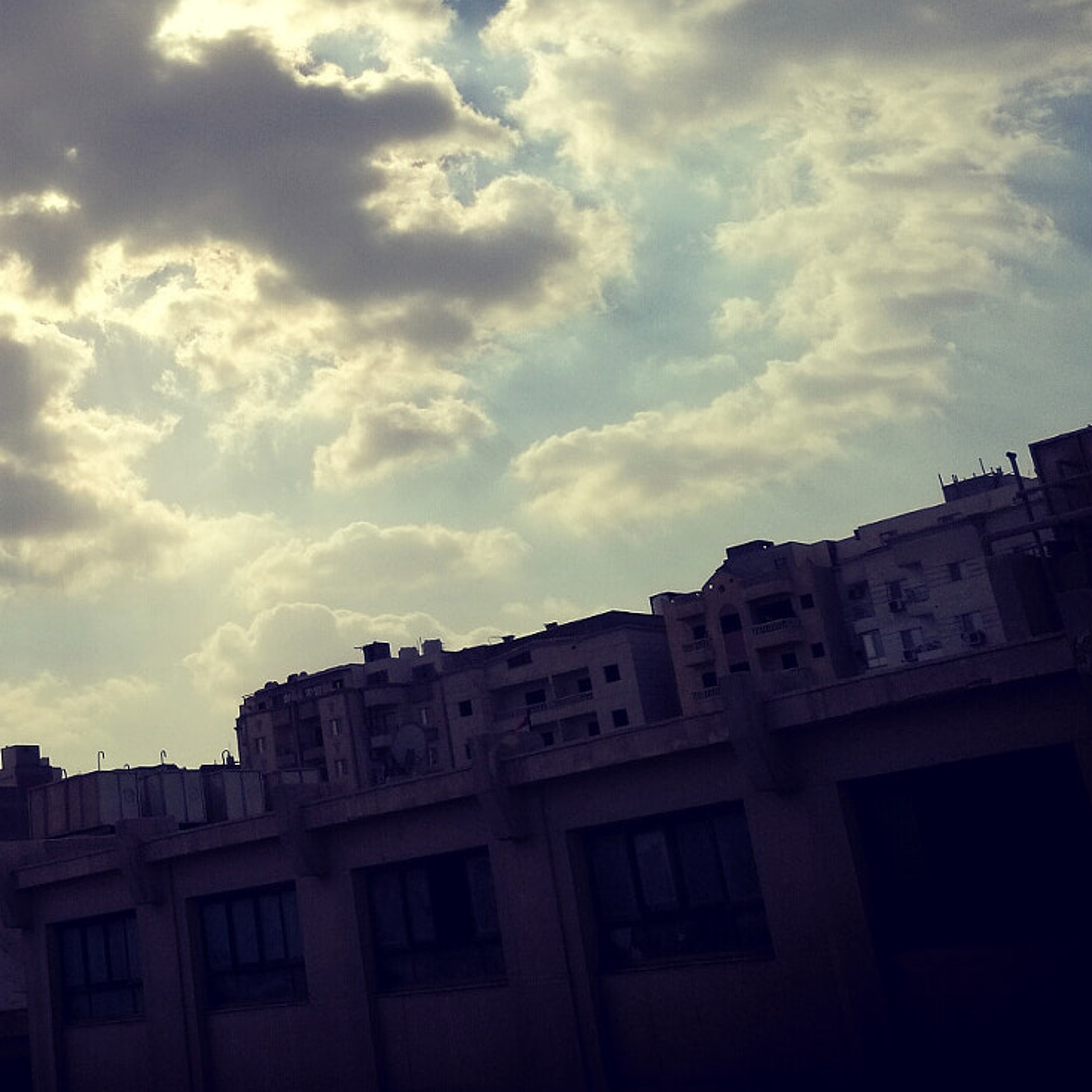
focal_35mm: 52
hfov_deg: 31.7
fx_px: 1856
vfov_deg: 32.1
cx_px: 186
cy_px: 260
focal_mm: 4.04
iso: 50
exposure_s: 1/5000
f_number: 2
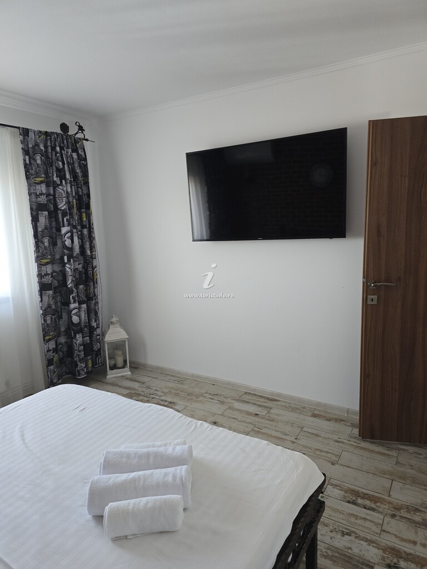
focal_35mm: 23
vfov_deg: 73.9
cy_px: 284
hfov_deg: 58.9
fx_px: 378
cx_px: 214
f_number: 1.7
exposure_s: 1/100
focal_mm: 6.3
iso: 500
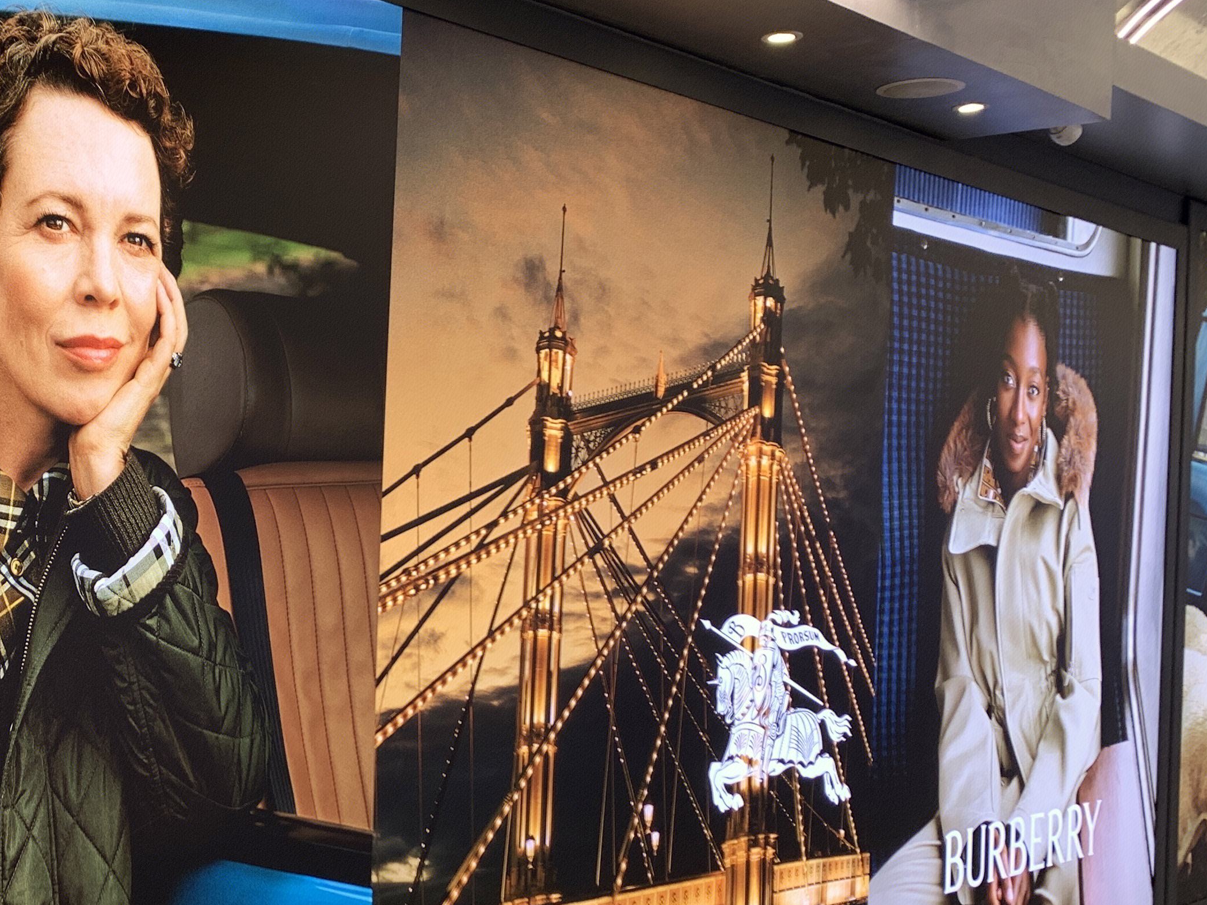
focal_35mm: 50
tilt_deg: -3.0
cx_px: 172
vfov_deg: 29.0
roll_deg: +1.4
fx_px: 1743
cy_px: 582
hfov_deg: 36.3
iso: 25
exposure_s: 1/100
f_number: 1.8
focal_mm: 4.25
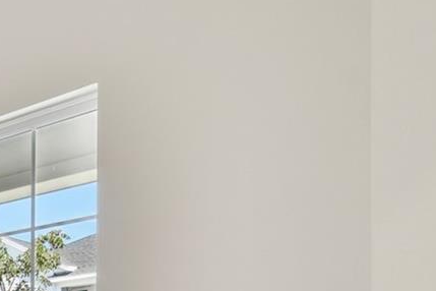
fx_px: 678
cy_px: 400
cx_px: -267
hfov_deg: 24.5
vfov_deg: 21.4
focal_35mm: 56
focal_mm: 10
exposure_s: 1/15
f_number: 7.1
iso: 100
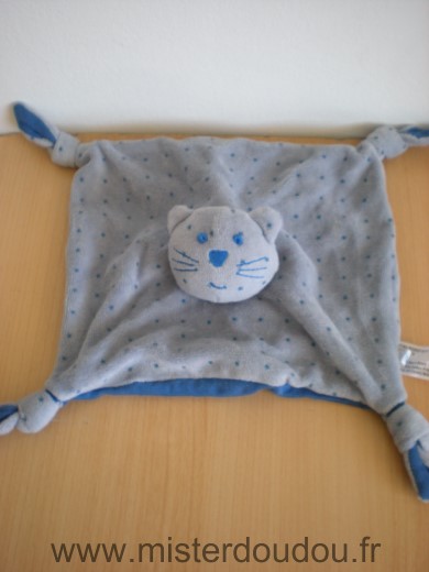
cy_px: 286
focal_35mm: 38
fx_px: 628
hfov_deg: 37.7
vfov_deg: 49.0
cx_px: 214
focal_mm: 6.3
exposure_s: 1/57.2
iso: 146
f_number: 3.1
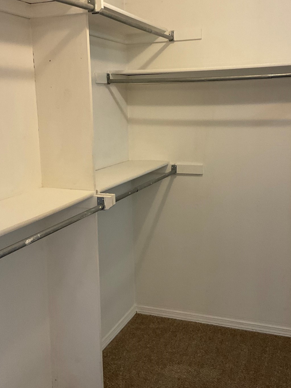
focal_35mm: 41
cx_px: 159
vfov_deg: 45.7
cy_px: 172
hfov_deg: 35.1
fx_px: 459
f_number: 1.8
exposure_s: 1/60
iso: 100
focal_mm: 3
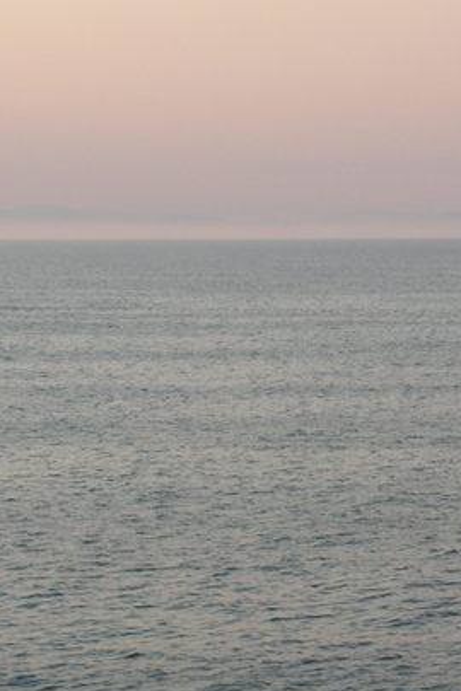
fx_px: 3035
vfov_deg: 13.0
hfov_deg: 8.5
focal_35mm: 158
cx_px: 642
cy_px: 372
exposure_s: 1/160
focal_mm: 12.9
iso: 50
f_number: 3.3
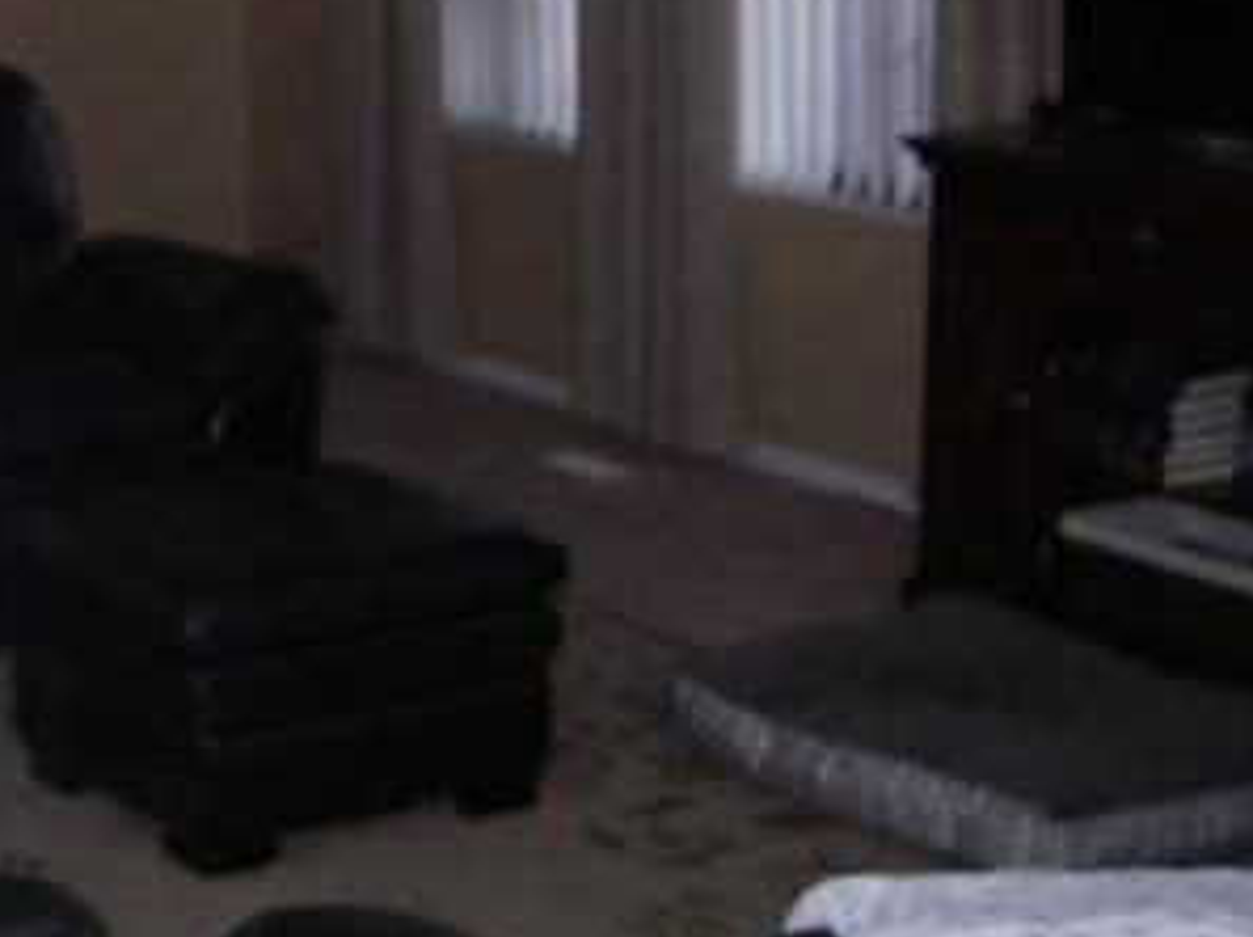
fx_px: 2965
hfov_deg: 22.7
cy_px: 38
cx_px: -84
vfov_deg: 17.6
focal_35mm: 82
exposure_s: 1/40
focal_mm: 6.3
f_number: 3.3
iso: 200
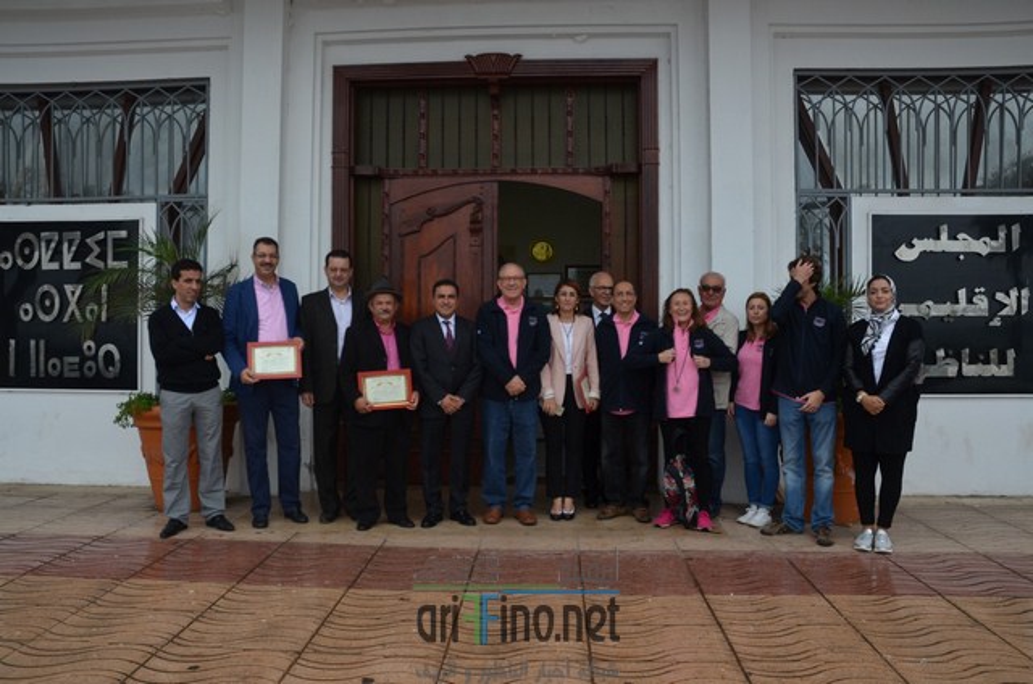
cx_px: 516
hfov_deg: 67.5
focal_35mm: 27
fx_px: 773
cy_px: 342
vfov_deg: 47.7
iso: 200
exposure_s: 1/160
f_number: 6.3
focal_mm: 18
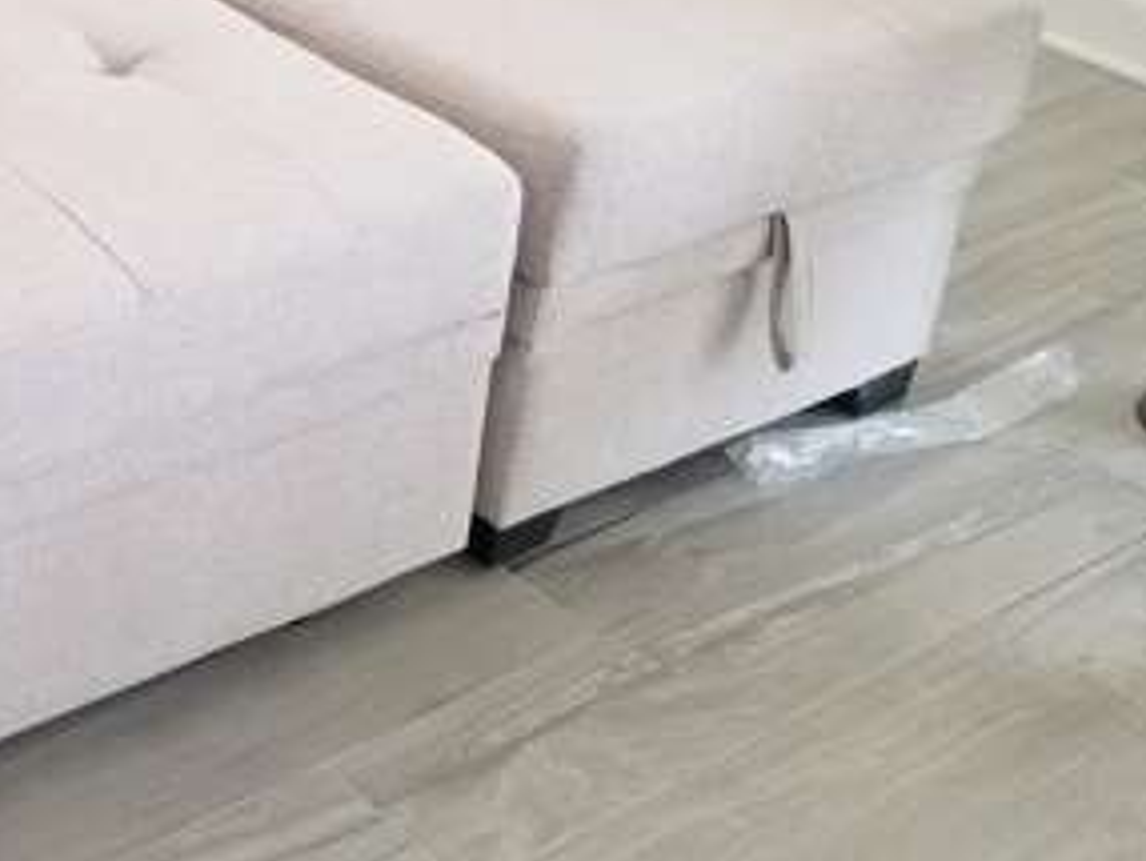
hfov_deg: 28.6
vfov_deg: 22.9
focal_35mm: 62
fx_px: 2054
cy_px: 32
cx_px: -86
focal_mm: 4.3
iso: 125
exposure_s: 1/50
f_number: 1.7
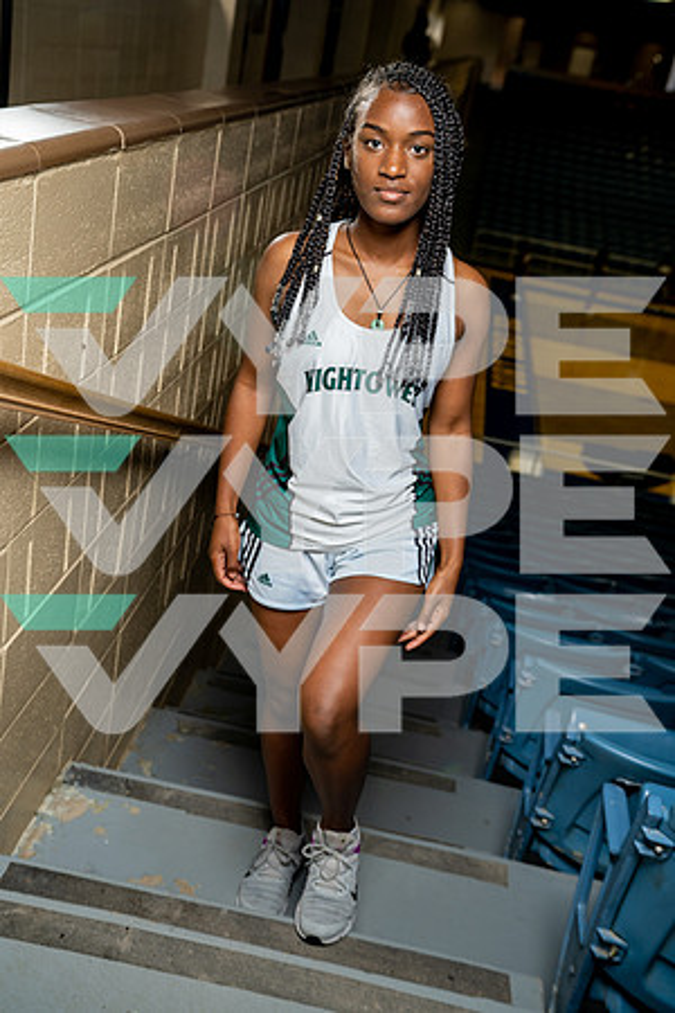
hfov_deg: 32.6
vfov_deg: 47.4
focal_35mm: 41
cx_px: 338
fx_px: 1153
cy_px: 506
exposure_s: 1/250
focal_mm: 41
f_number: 4.5
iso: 400
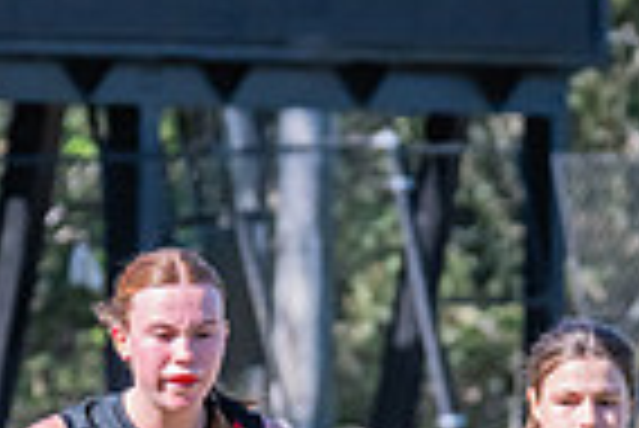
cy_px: 790
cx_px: 521
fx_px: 21019
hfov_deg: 1.7
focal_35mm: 1183
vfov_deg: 1.2
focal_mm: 240
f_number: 9
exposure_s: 1/1250
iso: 800
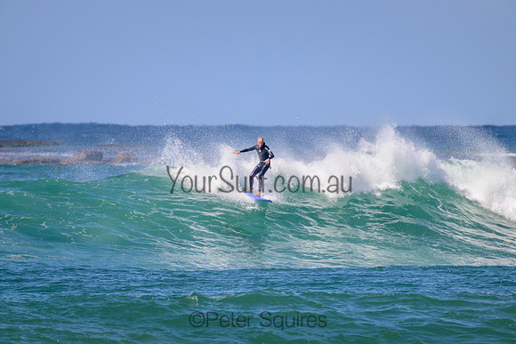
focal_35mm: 800
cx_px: 258
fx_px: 11469
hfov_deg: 2.6
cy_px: 172
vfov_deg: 1.7
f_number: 11
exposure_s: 1/2000
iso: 1100
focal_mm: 800
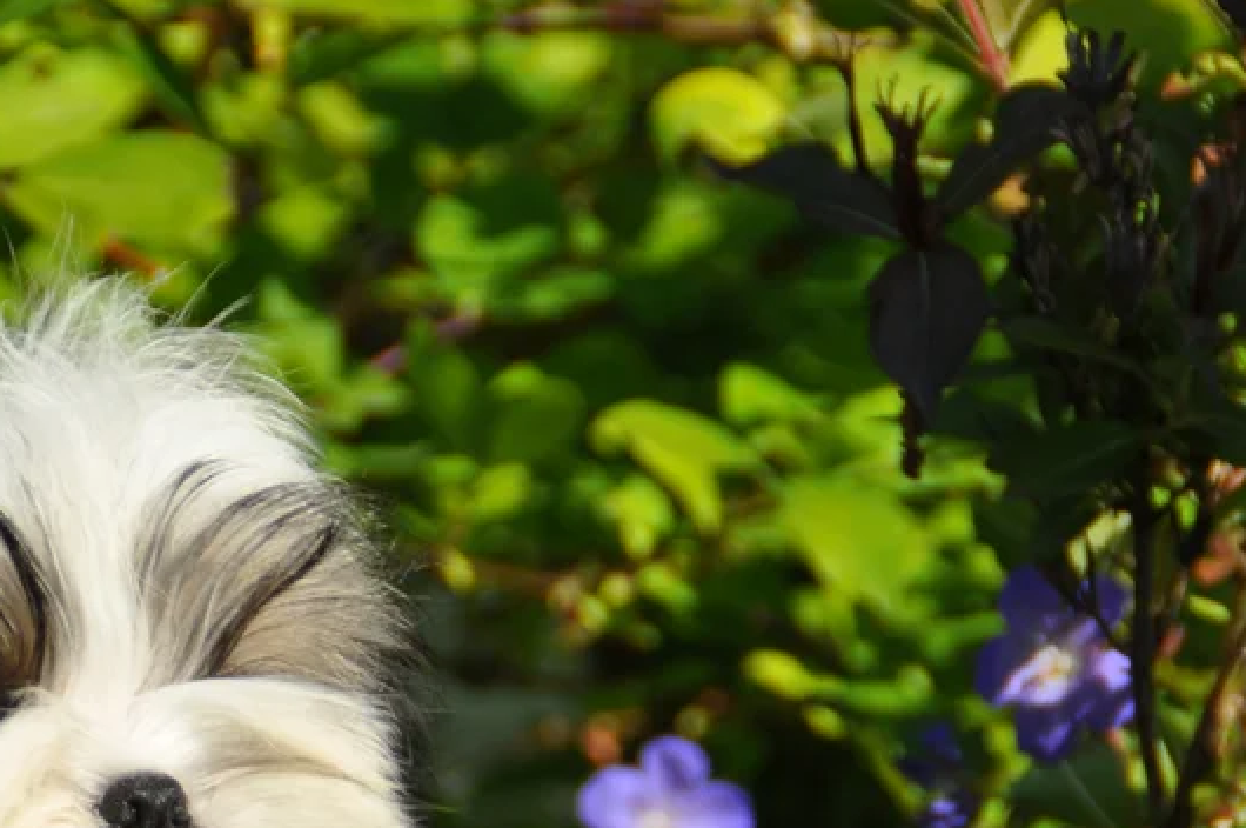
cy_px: 860
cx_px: 61
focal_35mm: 679
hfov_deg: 3.0
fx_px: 23472
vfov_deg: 2.0
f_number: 6.3
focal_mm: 200
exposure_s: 1/800
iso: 200
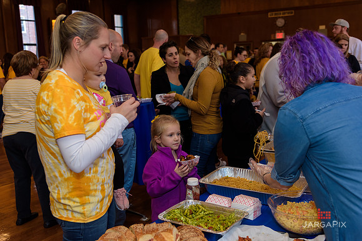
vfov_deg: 35.1
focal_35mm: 38
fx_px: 382
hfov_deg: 50.7
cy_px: 120
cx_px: 181
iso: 400
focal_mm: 38
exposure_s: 1/125
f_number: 4
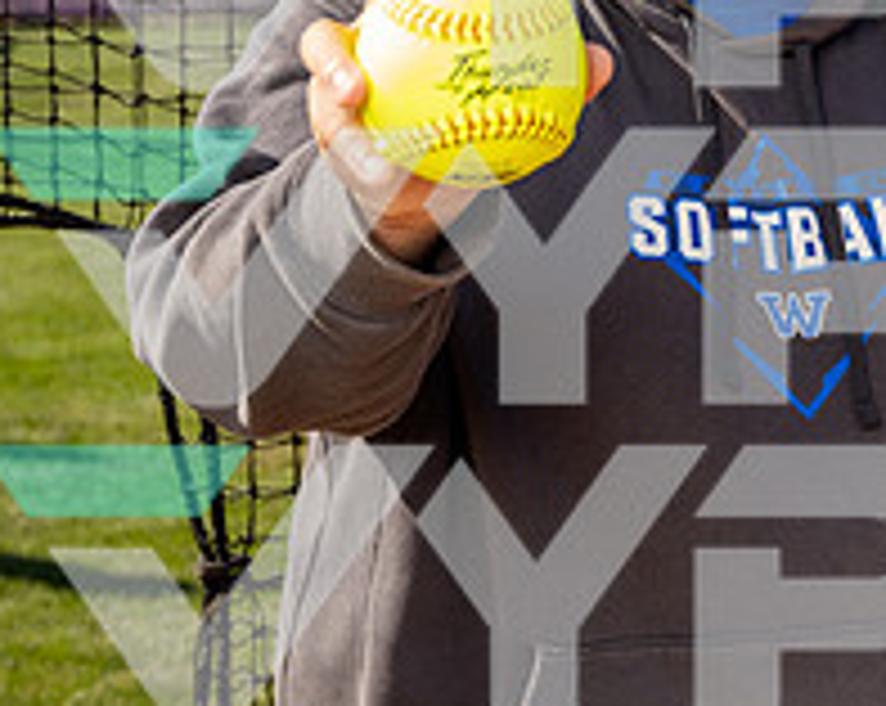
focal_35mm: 103
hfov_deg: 18.5
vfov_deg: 14.9
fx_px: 2697
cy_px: 270
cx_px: 652
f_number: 6.3
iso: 100
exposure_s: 1/250
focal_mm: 48
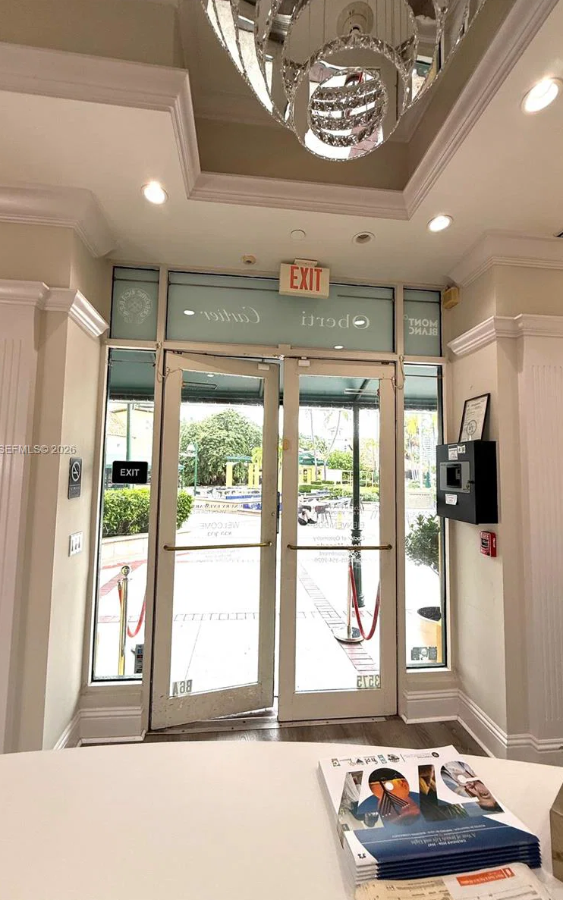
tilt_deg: +4.4
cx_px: 276
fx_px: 368
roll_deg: -0.8
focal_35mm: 15
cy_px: 450
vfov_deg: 101.5
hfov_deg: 74.8
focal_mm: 2.22
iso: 80
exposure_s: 1/99
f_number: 2.2
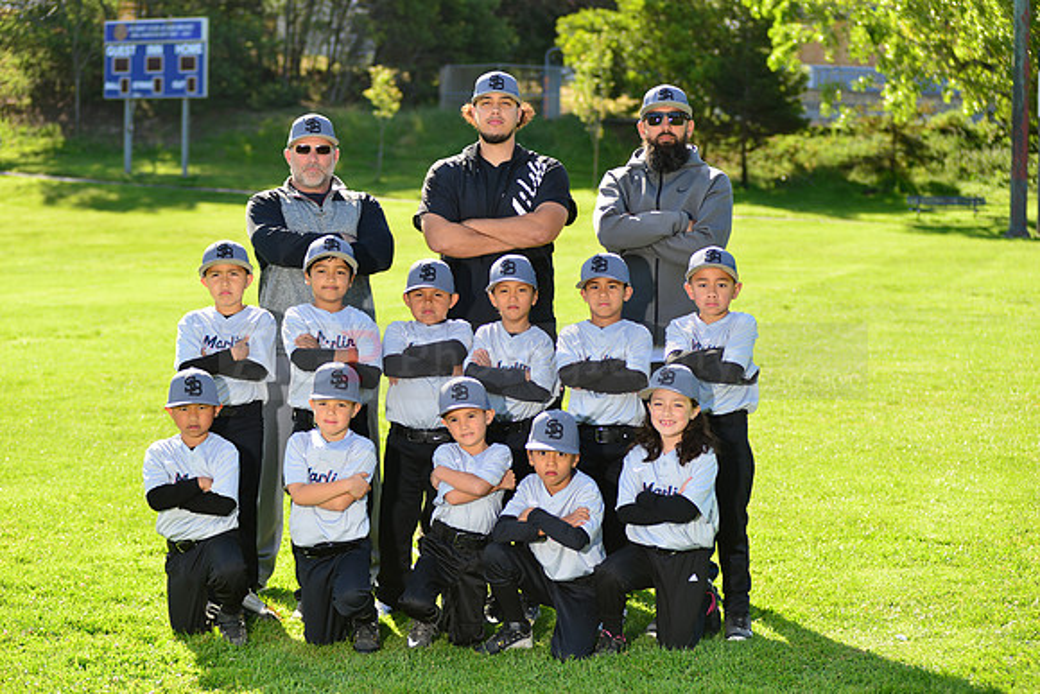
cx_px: 520
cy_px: 347
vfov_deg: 17.1
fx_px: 2312
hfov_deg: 25.4
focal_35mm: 80
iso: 100
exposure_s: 1/250
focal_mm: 80
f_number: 5
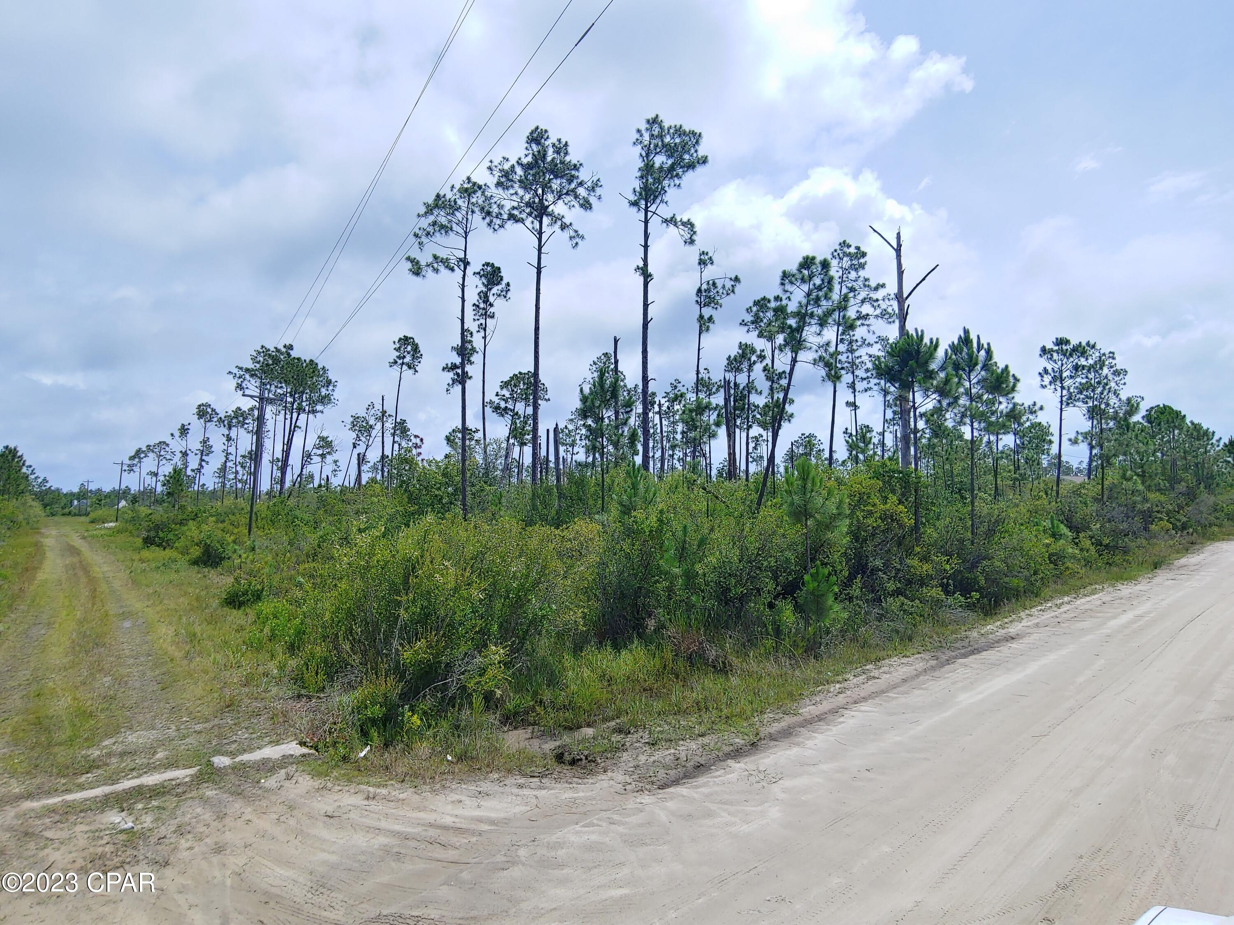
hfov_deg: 91.0
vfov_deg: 74.7
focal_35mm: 17
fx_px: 606
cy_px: 462
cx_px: 617
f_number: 1.9
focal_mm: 2.18
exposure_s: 1/1724
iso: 50
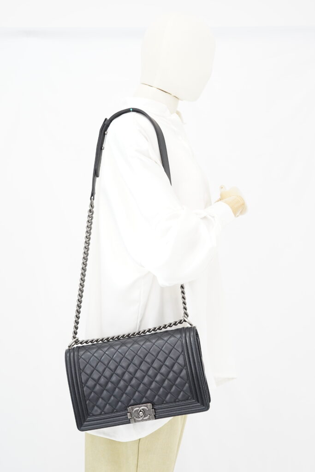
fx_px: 656
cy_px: 236
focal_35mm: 50
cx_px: 158
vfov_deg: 39.6
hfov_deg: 27.0
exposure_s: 1/5
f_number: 6.3
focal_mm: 50
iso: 640
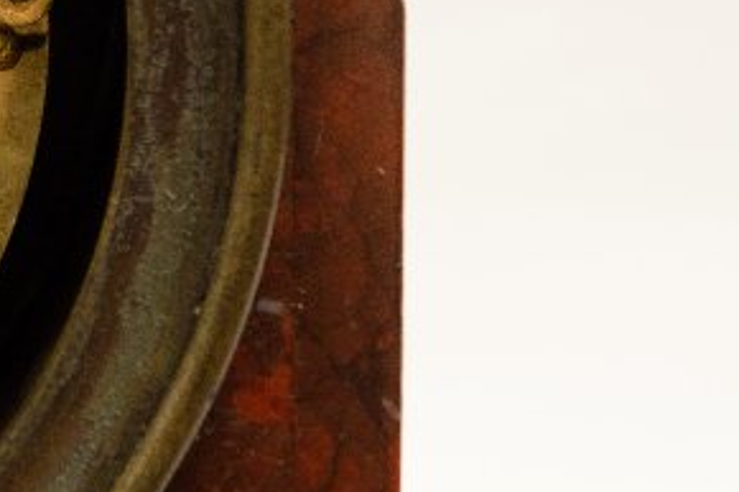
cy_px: -54
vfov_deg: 3.7
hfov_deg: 5.4
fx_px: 7652
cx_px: -558
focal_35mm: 373
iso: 200
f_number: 8
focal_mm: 60
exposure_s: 1/125
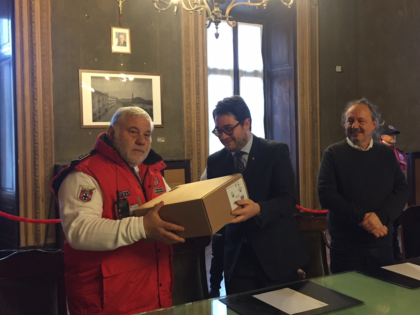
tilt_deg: -0.6
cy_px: 146
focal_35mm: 38
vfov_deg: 37.7
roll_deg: +0.0
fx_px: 461
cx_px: 243
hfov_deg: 48.8
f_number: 2.2
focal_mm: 4.15
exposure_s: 1/33
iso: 320
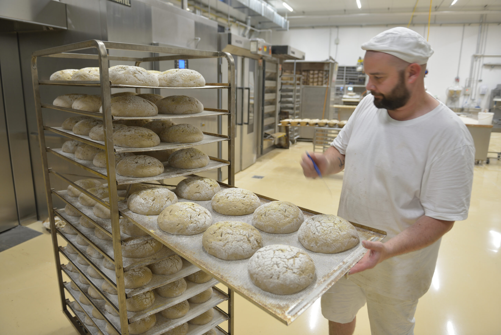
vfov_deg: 49.6
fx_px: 362
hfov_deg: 69.4
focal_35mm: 26
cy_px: 168
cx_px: 250
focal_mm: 26
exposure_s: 1/40
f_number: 3.5
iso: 400
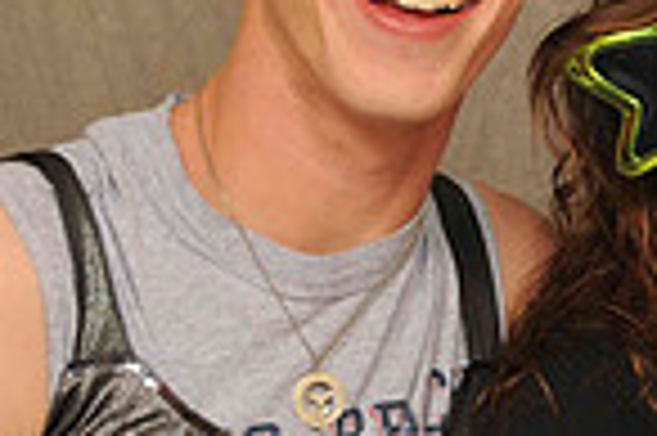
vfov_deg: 5.2
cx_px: 1053
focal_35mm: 263
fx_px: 4794
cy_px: 245
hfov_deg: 7.7
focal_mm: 44
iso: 200
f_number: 6.3
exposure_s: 1/125
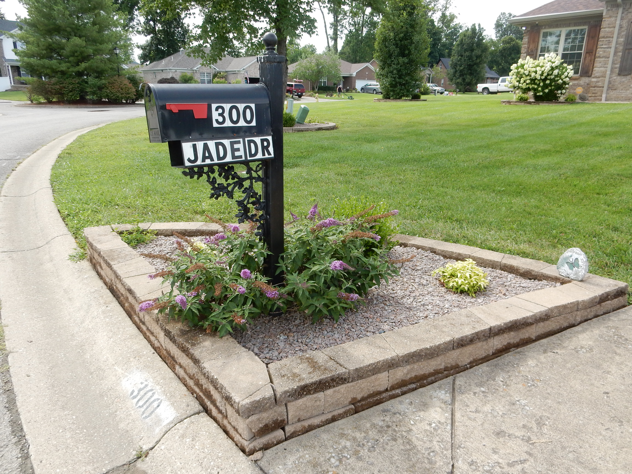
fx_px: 456
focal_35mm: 25
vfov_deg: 54.9
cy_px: 237
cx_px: 316
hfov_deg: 69.4
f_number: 3.7
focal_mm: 4.5
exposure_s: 1/400
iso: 125
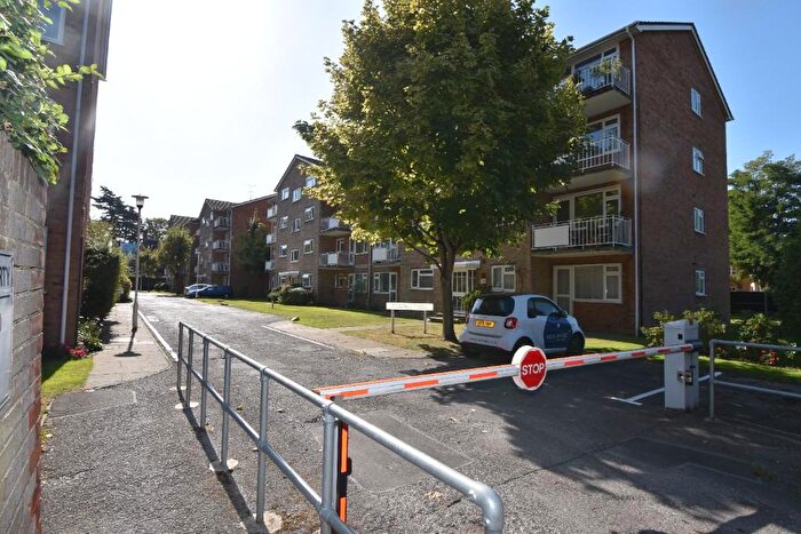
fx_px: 384
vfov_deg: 69.7
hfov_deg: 92.4
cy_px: 267
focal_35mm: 17
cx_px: 400
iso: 100
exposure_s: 1/200
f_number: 9
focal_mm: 11.5
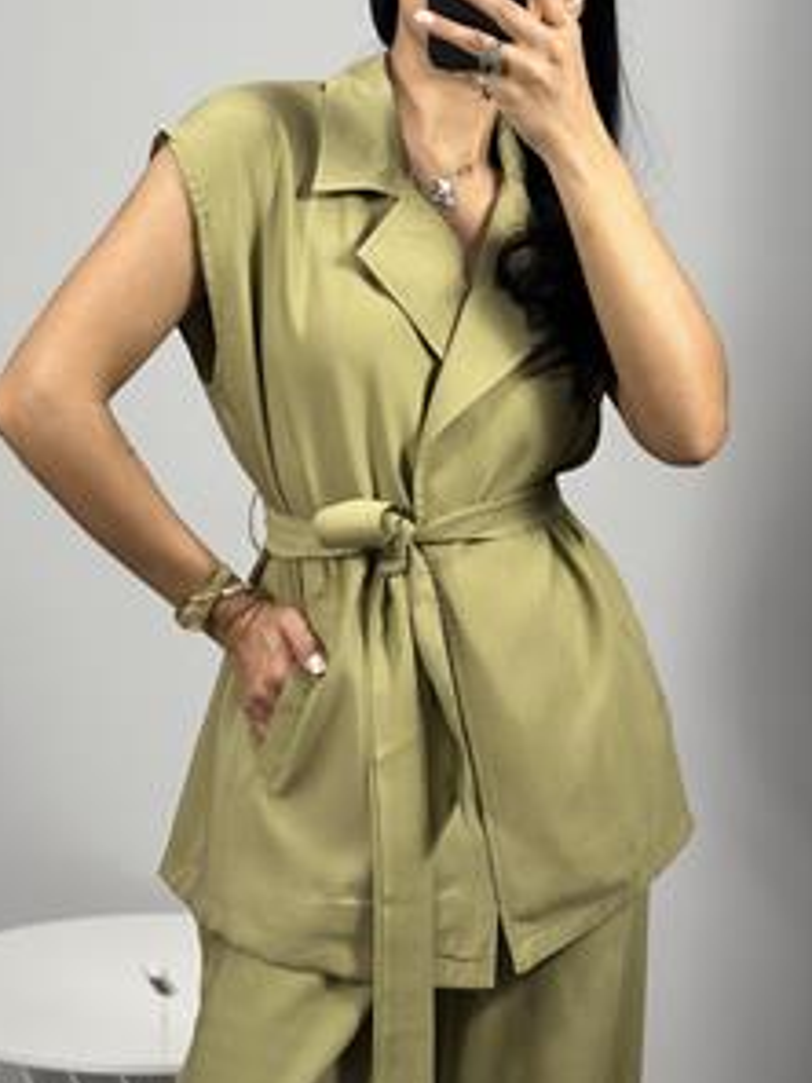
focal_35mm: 67
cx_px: 366
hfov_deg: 21.9
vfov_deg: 28.8
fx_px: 2096
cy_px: 397
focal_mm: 6.86
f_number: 1.78
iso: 100
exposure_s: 1/100
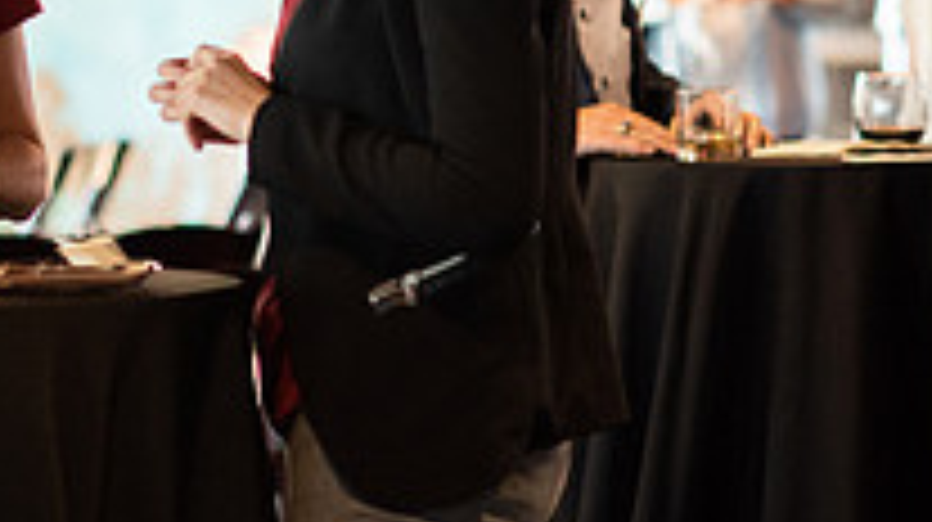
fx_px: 6691
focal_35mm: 271
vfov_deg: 4.5
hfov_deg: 7.9
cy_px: -185
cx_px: -236
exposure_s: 1/160
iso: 1250
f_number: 2.5
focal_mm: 85
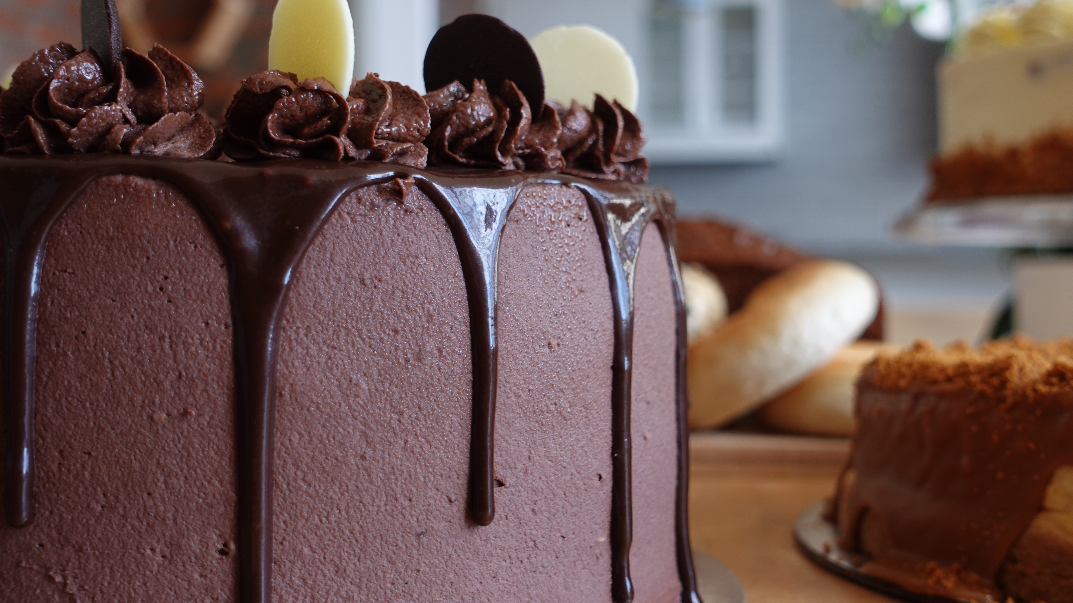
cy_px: 282
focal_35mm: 49
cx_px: 536
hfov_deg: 42.1
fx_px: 1394
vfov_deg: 24.4
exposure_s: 1/60
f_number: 2.8
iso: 125
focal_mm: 17.37
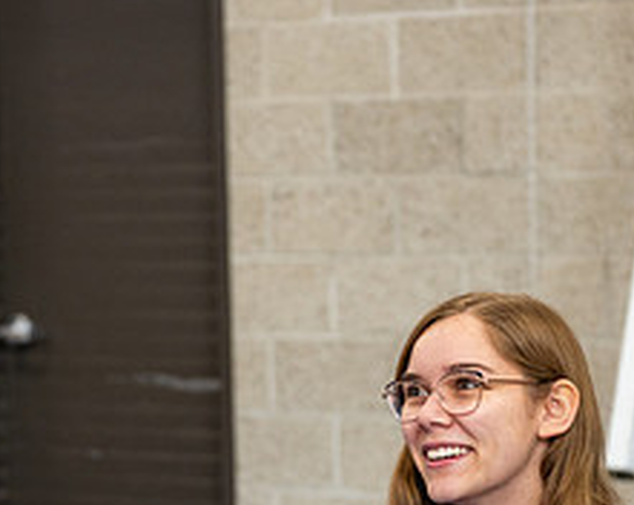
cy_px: 479
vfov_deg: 9.3
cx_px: 281
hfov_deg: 11.8
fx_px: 3072
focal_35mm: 164
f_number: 2.8
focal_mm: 57
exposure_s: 1/160
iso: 320
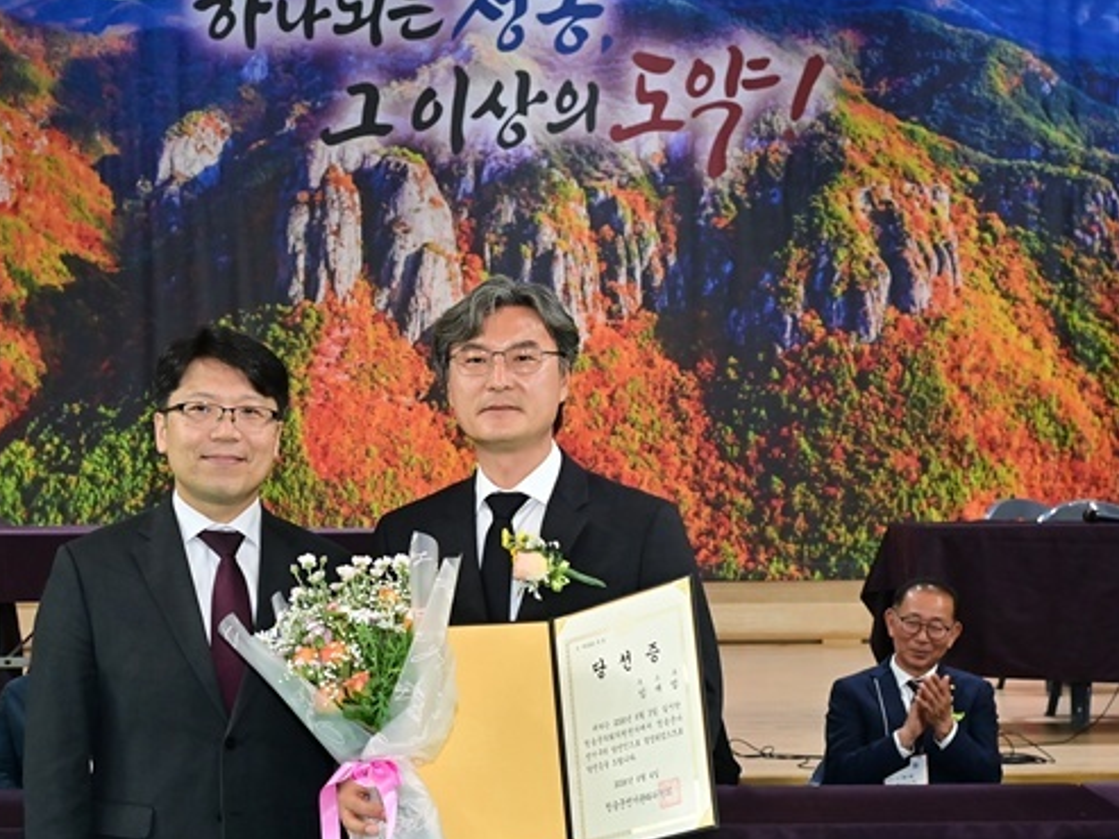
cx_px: 429
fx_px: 2522
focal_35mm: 78
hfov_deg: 25.0
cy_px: 523
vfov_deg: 18.9
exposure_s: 1/250
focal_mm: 50
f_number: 5.6
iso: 2500
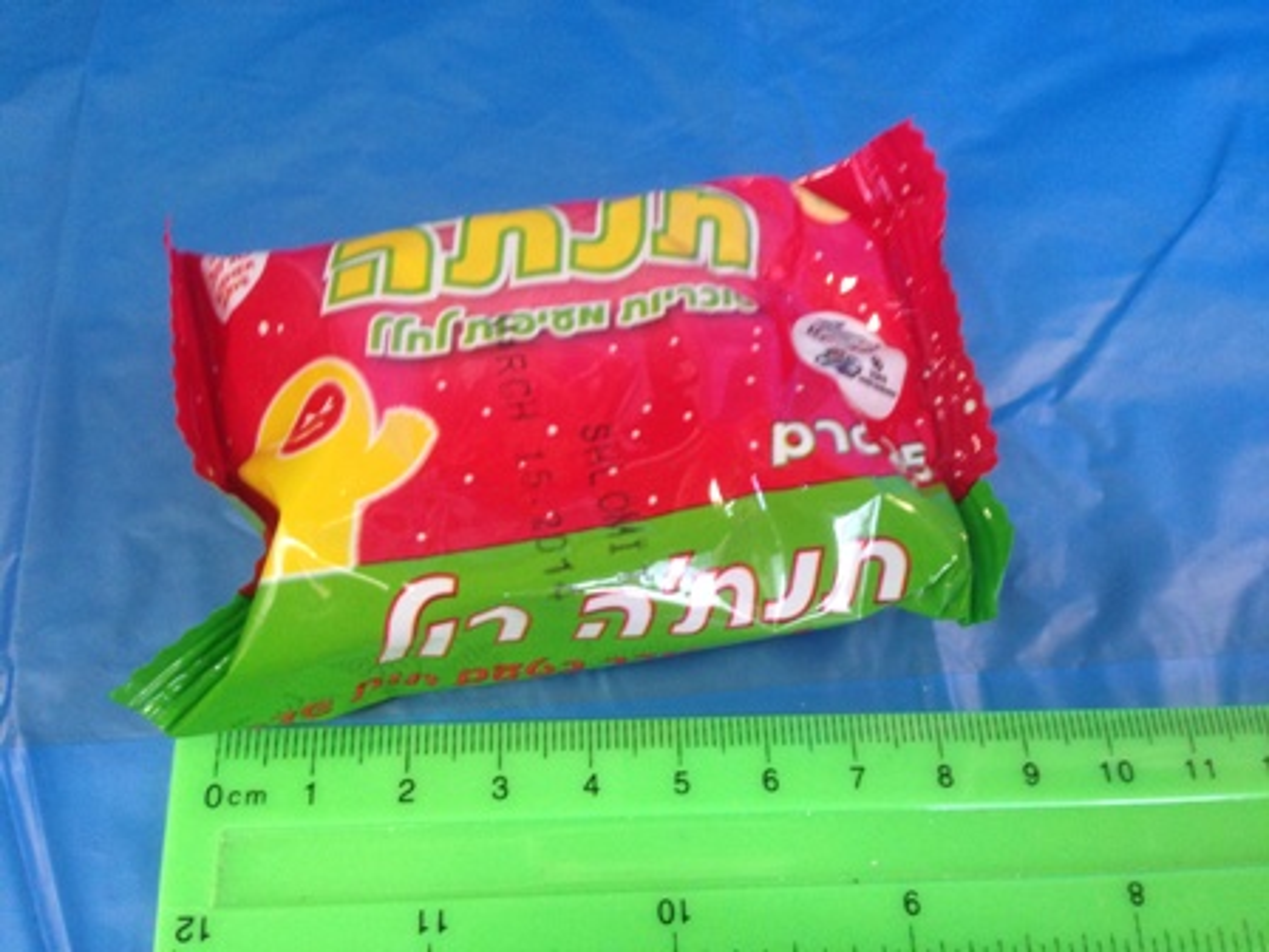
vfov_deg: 42.9
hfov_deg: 55.4
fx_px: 1210
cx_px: 634
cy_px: 476
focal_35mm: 33
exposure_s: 1/20
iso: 160
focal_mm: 4.12
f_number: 2.4
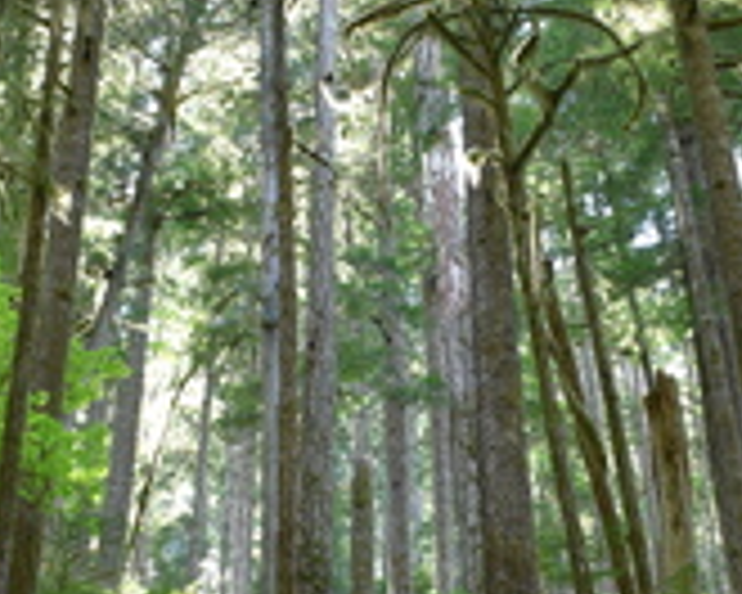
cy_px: 400
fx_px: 1757
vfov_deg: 19.1
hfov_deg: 23.8
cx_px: 429
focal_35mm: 80
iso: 800
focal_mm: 18
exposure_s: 1/125
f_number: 3.5
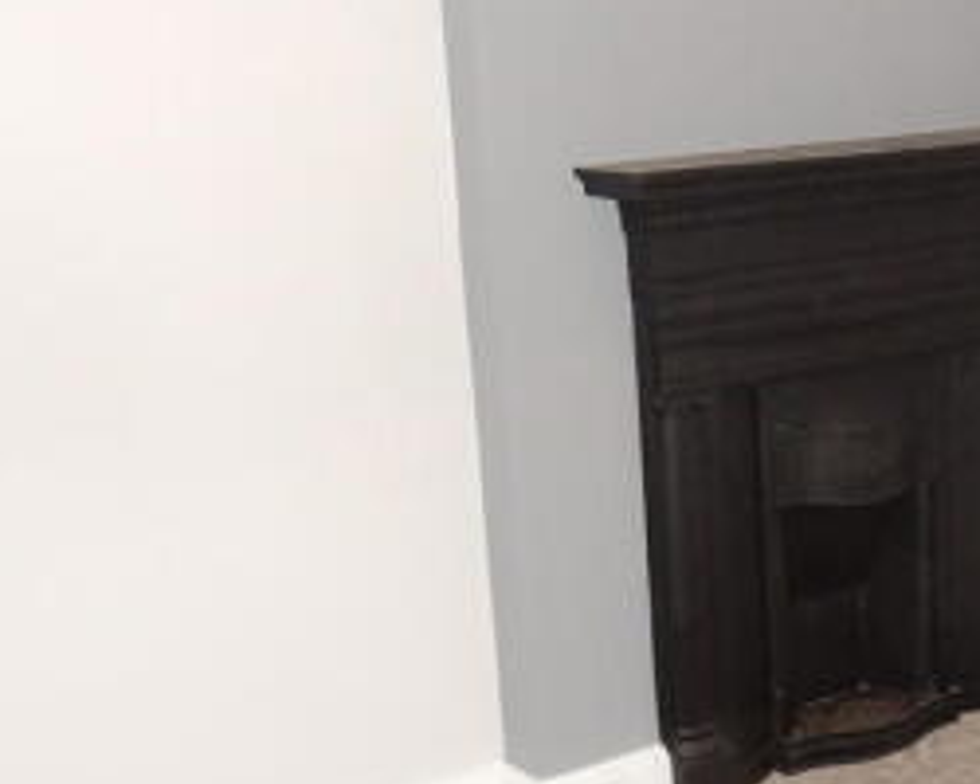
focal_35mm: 57
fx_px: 1653
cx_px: 727
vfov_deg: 26.6
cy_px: 492
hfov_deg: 32.4
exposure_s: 1/30
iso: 450
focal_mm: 4.5
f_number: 3.7
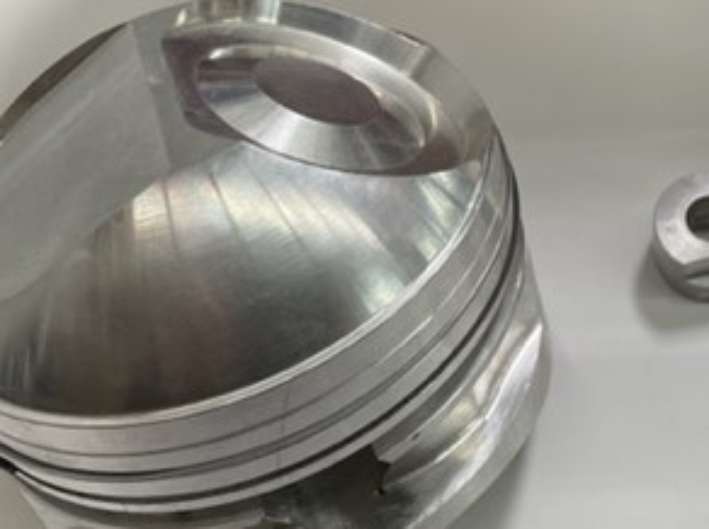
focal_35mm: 57
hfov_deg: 32.9
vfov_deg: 25.1
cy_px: 93
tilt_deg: -54.2
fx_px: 1166
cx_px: 561
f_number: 1.6
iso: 125
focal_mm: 4.2
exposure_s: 1/120
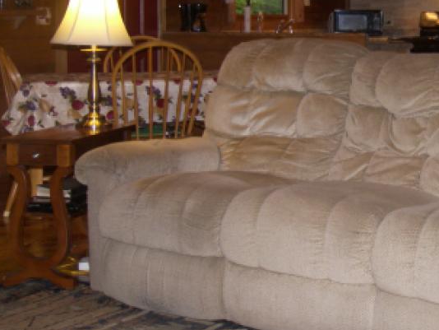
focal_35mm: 71
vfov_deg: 20.3
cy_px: 33
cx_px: 401
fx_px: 901
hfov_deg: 26.4
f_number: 3.2
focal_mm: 7.8
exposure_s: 1/40
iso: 160
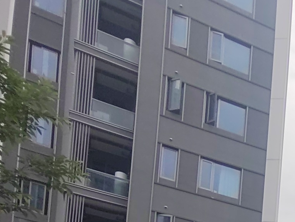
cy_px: 446
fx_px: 580
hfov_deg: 22.7
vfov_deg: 16.4
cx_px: 457
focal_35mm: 68
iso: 102
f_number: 2.2
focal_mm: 1.68
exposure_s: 1/1882
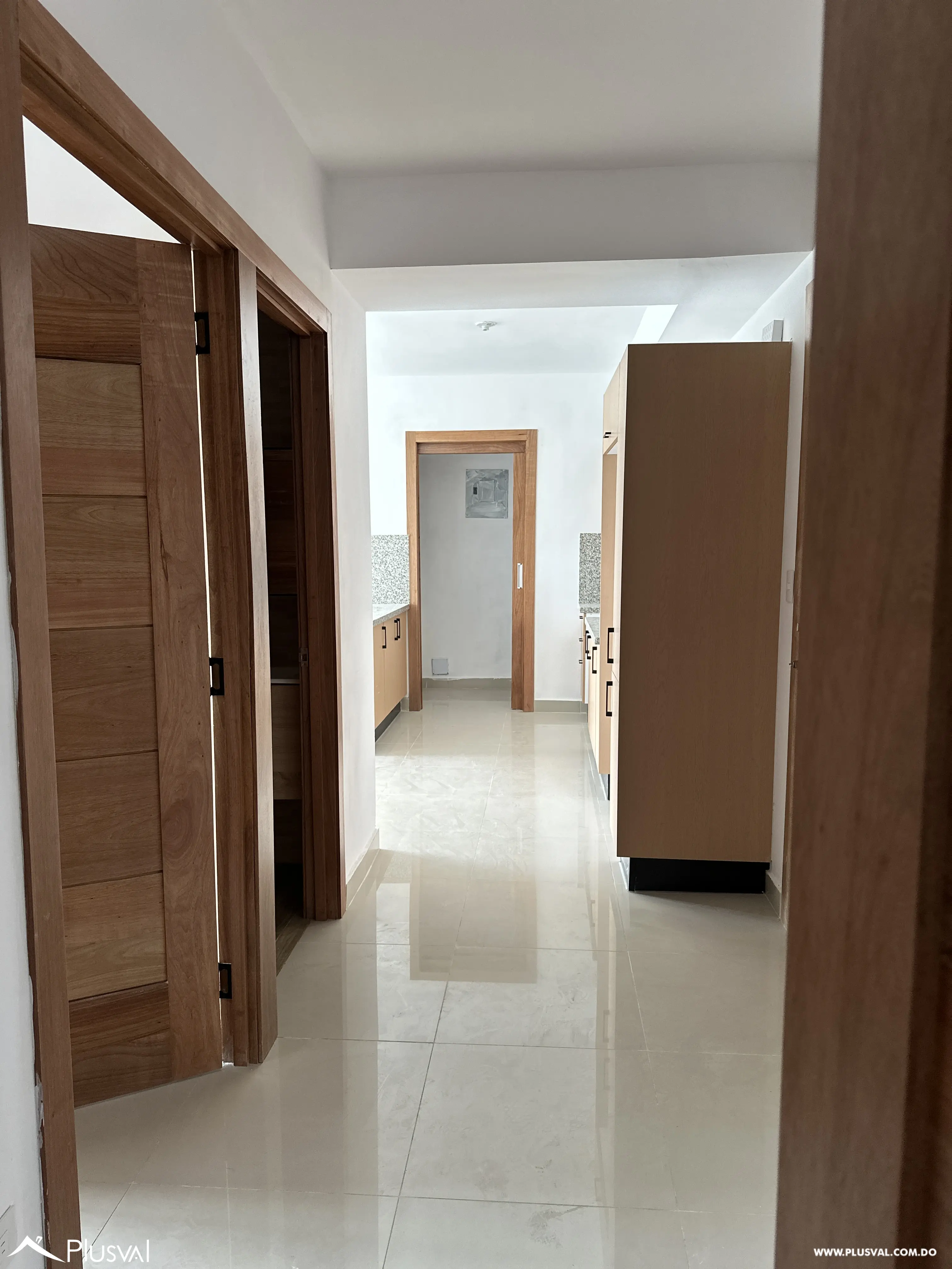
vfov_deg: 71.6
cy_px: 634
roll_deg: -0.8
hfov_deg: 56.8
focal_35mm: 24
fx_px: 880
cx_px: 476
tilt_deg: -5.0
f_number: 1.78
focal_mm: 6.86
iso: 160
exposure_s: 1/121
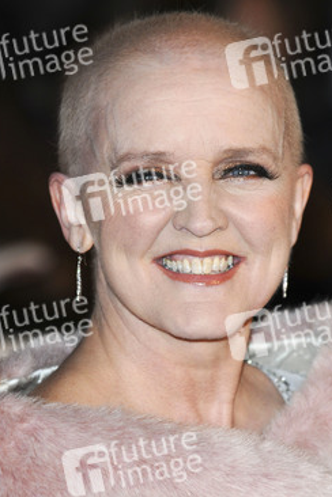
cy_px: 261
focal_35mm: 304
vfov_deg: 6.8
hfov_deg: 4.5
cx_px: 172
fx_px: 4199
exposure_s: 1/160
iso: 400
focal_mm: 185
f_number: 4.5
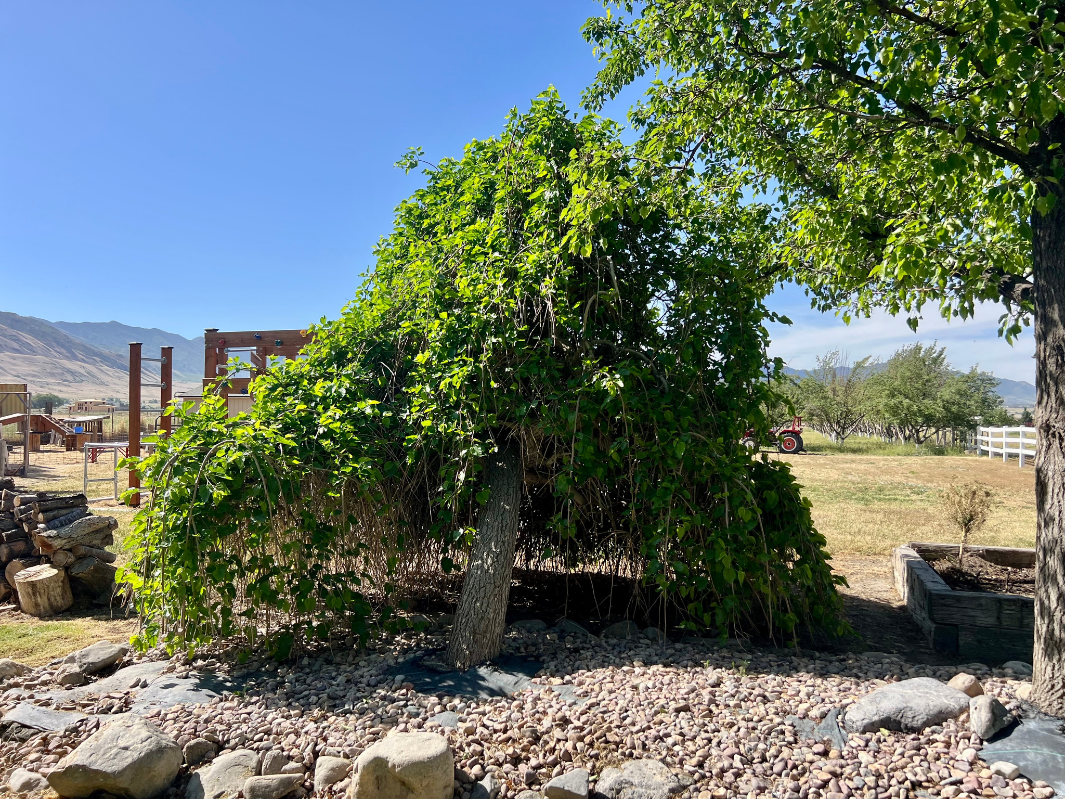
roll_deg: -0.2
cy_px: 400
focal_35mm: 26
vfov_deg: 53.1
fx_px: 800
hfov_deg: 67.3
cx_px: 532
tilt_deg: +1.6
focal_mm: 5.7
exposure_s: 1/2762
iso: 50
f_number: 1.5
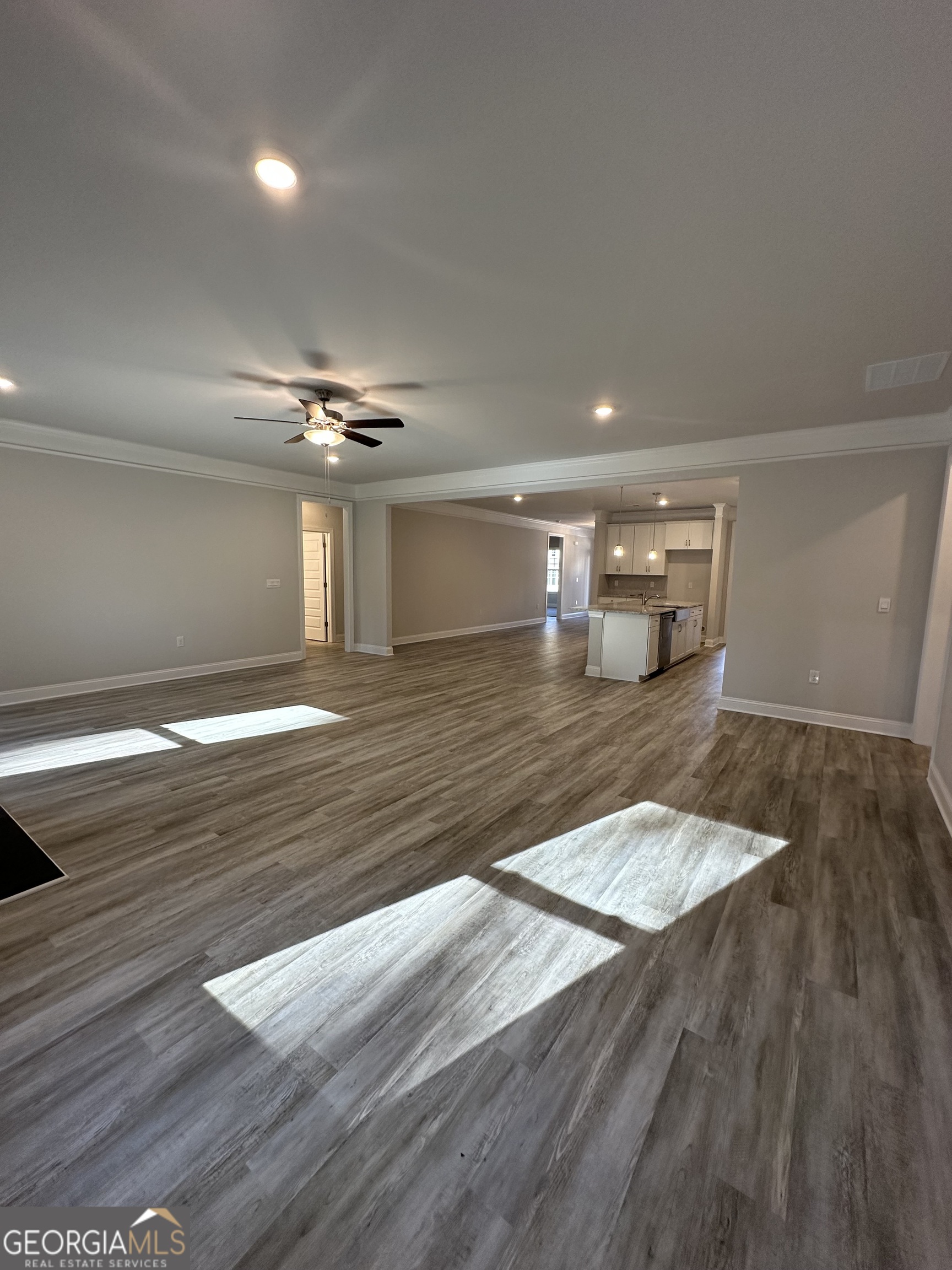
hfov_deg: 85.7
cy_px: 635
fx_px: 513
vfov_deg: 102.1
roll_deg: -2.2
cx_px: 476
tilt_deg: -6.1
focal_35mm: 14
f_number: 2.2
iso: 160
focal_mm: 2.22
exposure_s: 1/120
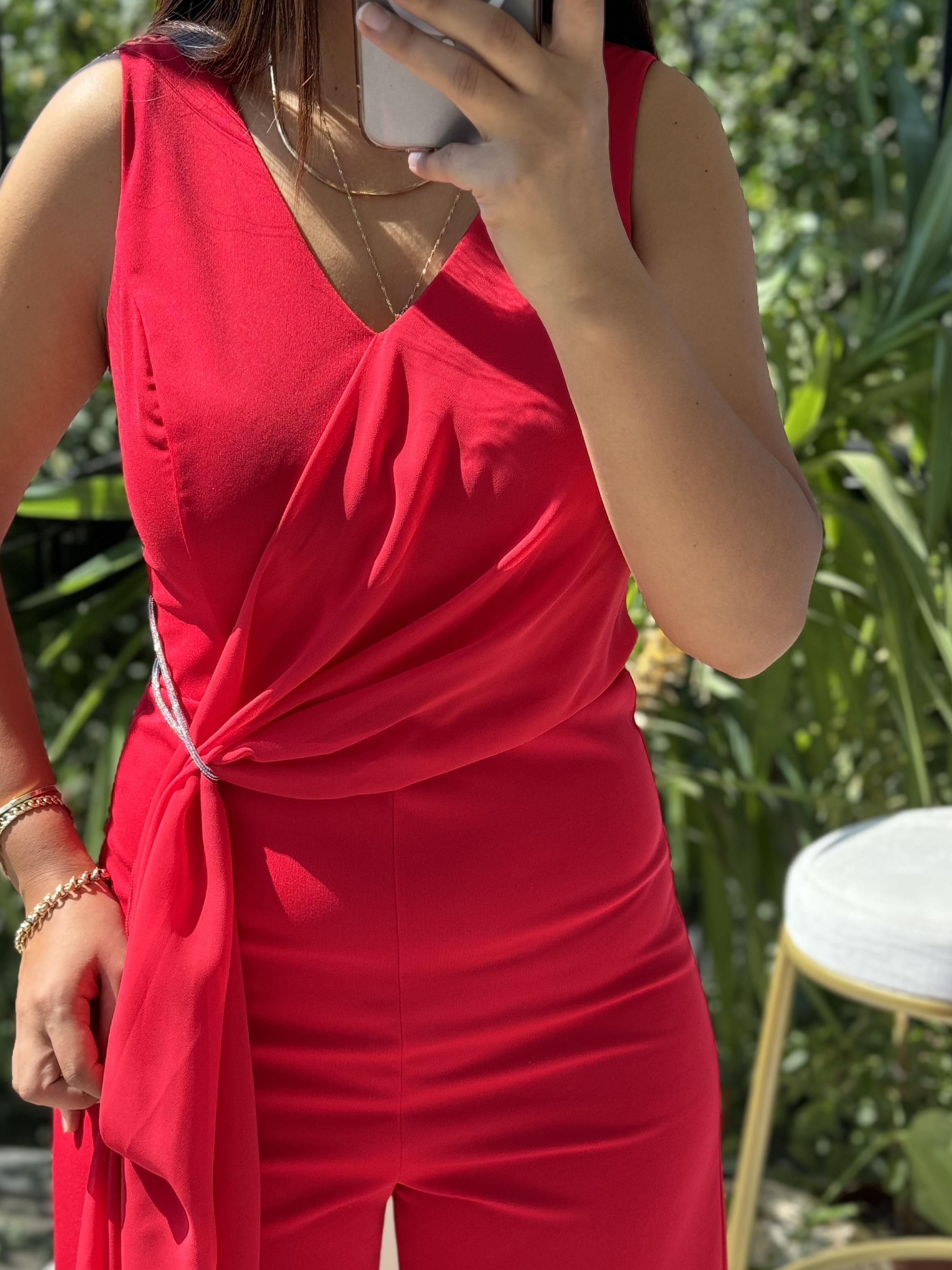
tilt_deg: -27.9
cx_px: 411
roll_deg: +0.8
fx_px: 2310
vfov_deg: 30.6
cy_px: 790
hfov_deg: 23.3
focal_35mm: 63
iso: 64
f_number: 1.78
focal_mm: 6.76
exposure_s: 1/257
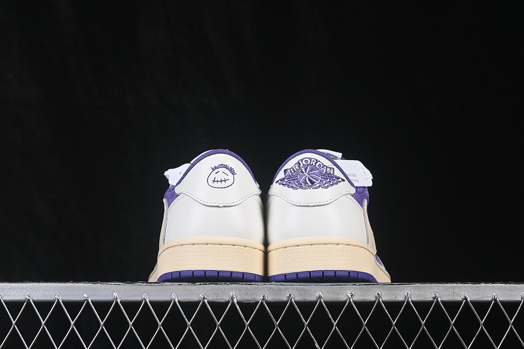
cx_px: 262
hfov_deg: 27.0
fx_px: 1092
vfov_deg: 18.2
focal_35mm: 75
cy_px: 174
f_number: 8
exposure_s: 1/80
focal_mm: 50
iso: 160
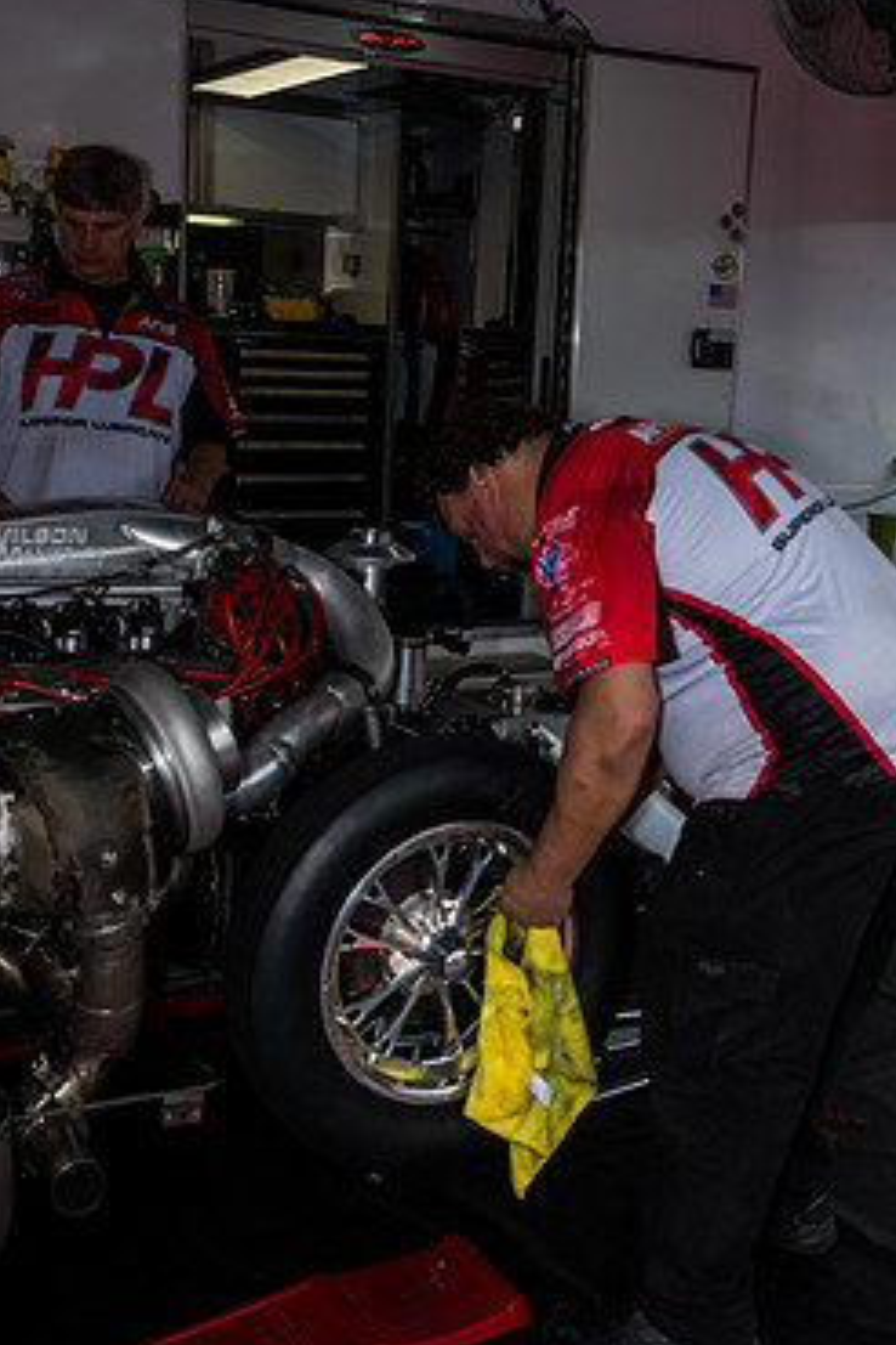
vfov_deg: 49.3
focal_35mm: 39
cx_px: 539
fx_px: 1456
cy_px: 539
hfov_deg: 34.1
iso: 400
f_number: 9
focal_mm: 21.4
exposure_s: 1/200
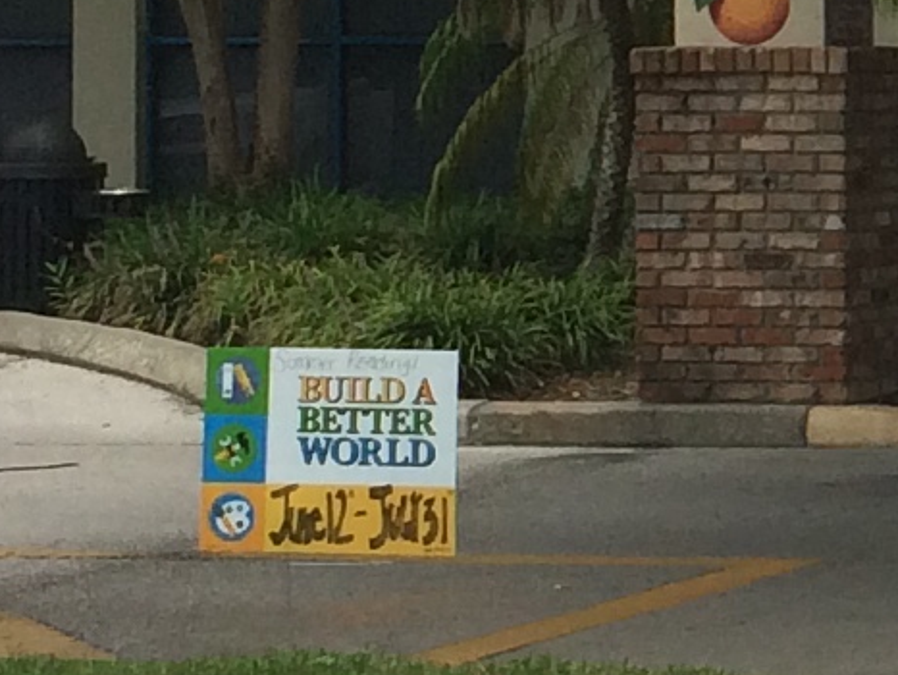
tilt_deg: -0.4
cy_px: -44
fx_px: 5269
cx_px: 1684
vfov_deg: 7.3
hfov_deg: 9.2
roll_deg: -1.1
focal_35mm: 203
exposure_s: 1/1866
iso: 32
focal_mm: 4.15
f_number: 2.2
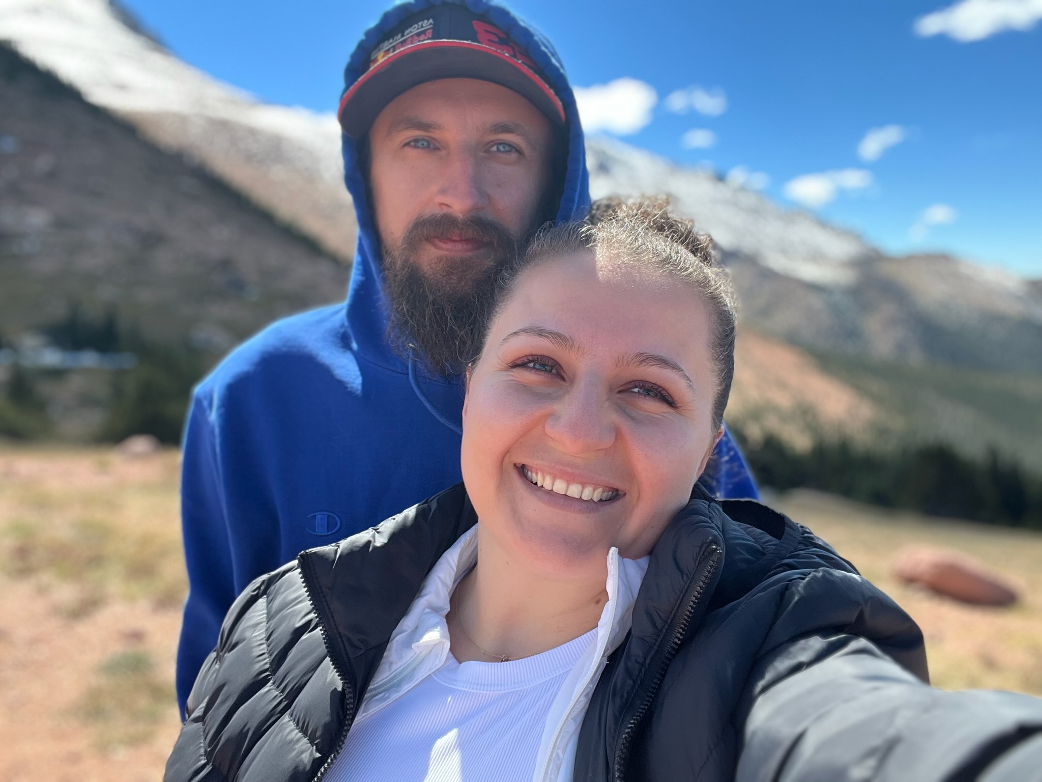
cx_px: 521
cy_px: 391
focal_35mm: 30
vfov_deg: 46.8
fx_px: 903
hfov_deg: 60.0
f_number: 2.2
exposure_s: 1/273
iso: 32
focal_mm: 2.71
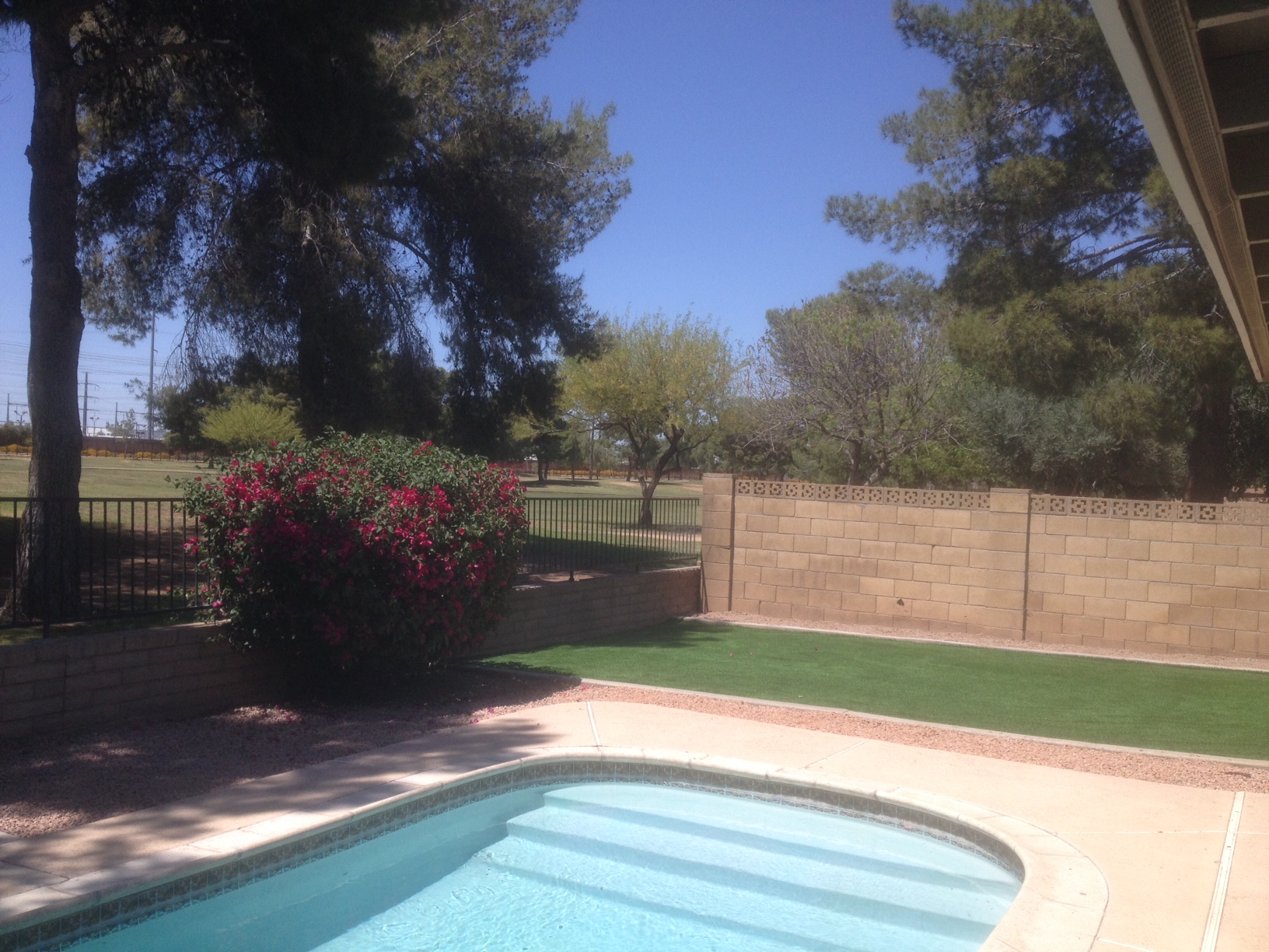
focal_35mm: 35
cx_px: 634
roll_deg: -2.2
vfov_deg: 40.7
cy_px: 476
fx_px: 1283
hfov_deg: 52.6
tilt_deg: -0.4
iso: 50
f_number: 2.4
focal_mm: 4.28
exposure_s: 1/1534
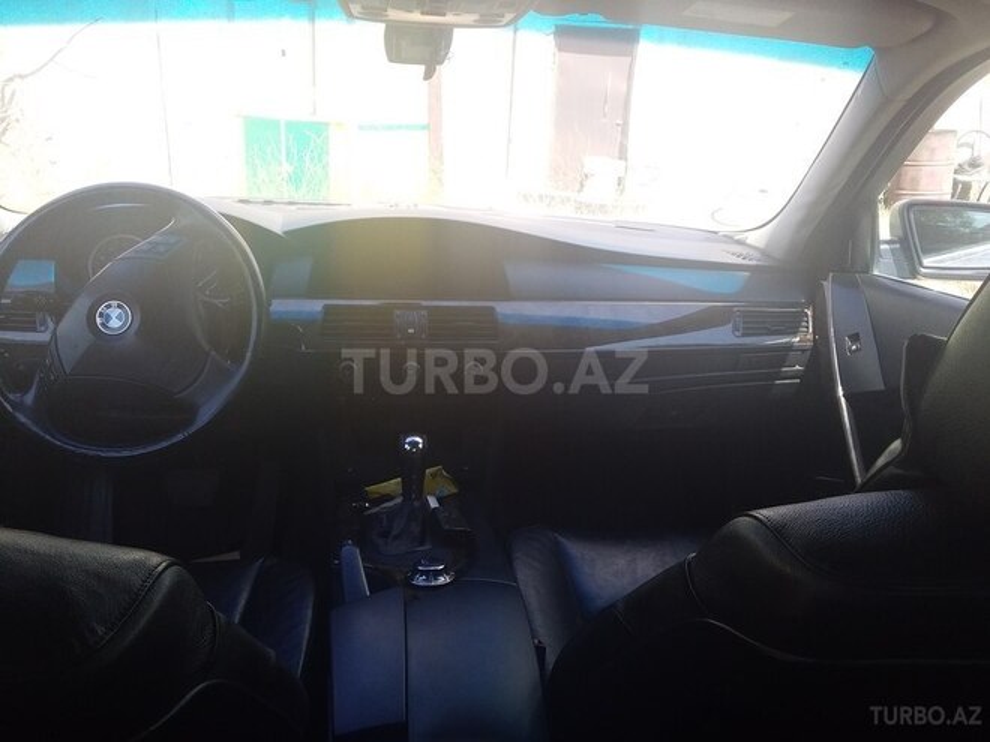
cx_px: 495
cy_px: 371
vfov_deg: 45.4
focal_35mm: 31
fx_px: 887
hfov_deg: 58.4
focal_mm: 3.3
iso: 40
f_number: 2.2
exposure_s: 1/188
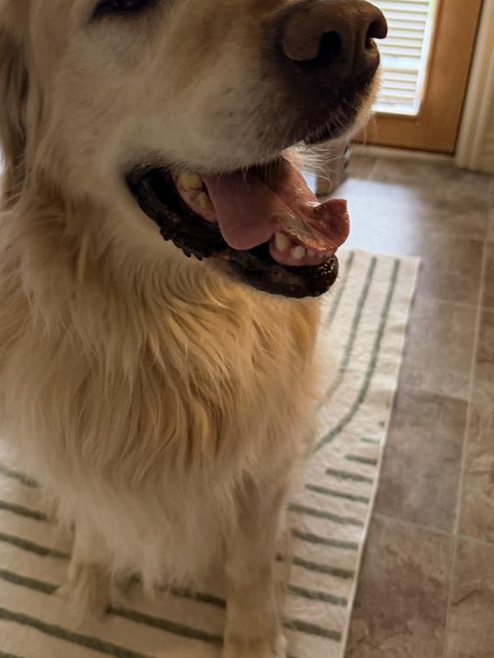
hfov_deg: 35.9
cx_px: 208
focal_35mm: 40
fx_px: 761
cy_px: 283
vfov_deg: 46.7
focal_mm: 6.76
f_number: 1.78
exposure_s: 1/60
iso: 320
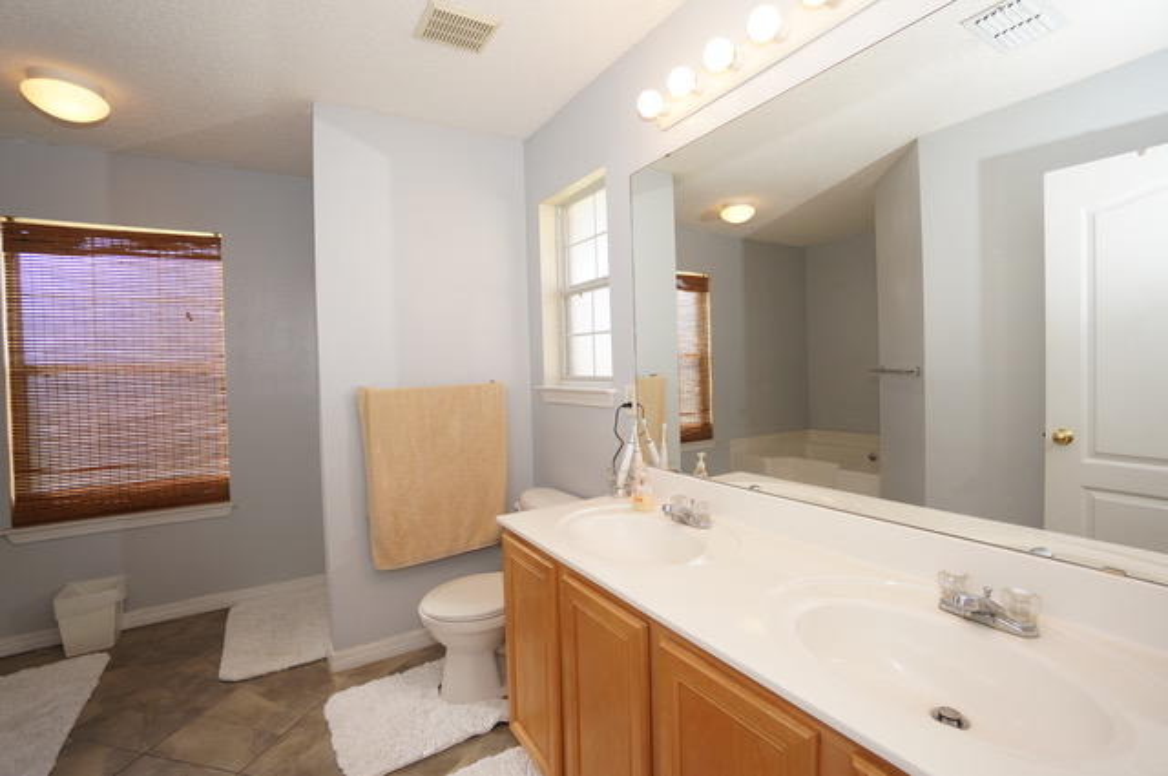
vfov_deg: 77.2
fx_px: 486
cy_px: 388
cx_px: 584
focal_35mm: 15
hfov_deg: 100.5
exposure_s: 1/60
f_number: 4
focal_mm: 10
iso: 100
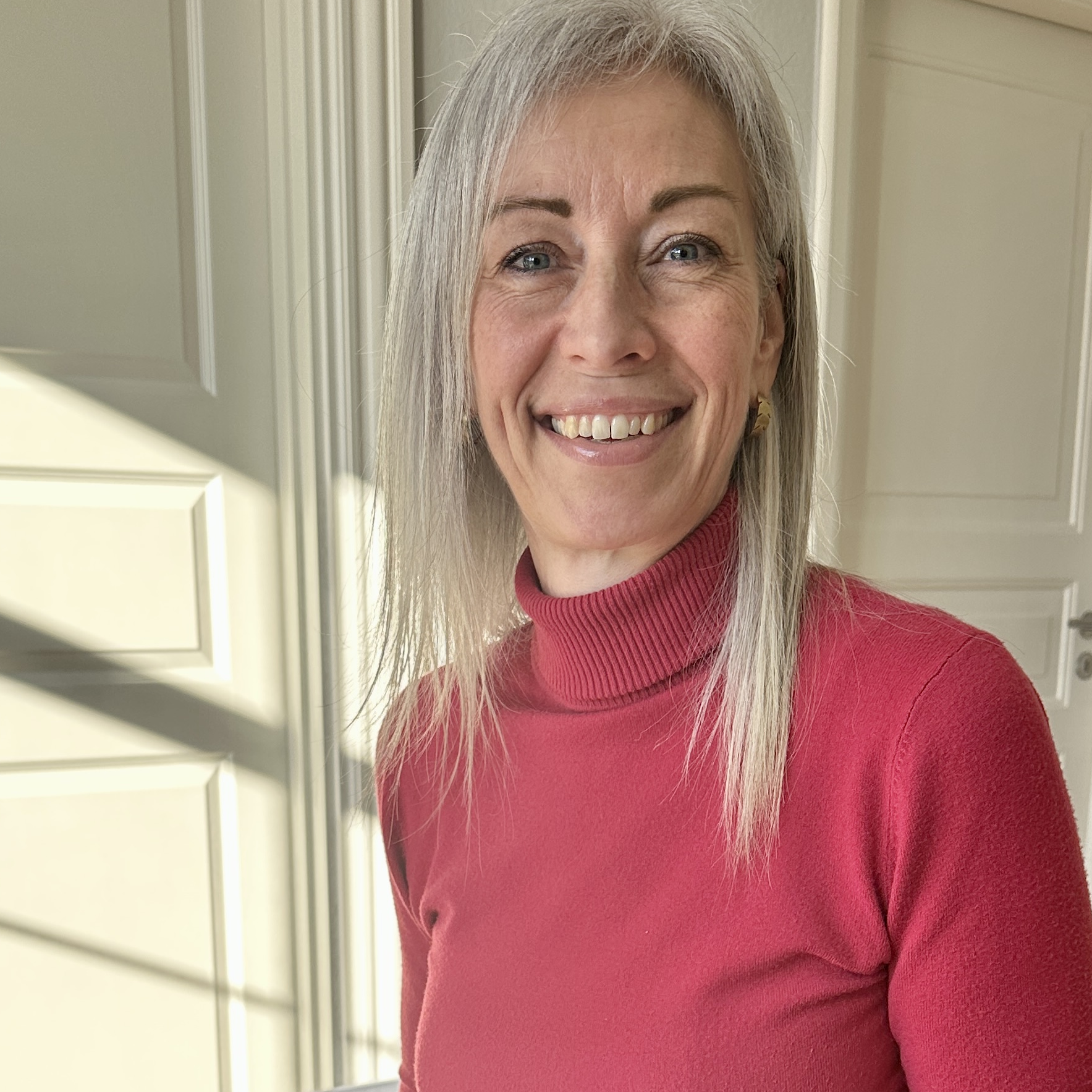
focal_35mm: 45
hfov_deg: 37.5
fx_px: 1606
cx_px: 465
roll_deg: +0.3
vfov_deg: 35.0
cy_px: 1021
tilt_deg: -13.4
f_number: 1.78
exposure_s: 1/729
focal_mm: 6.86
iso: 80
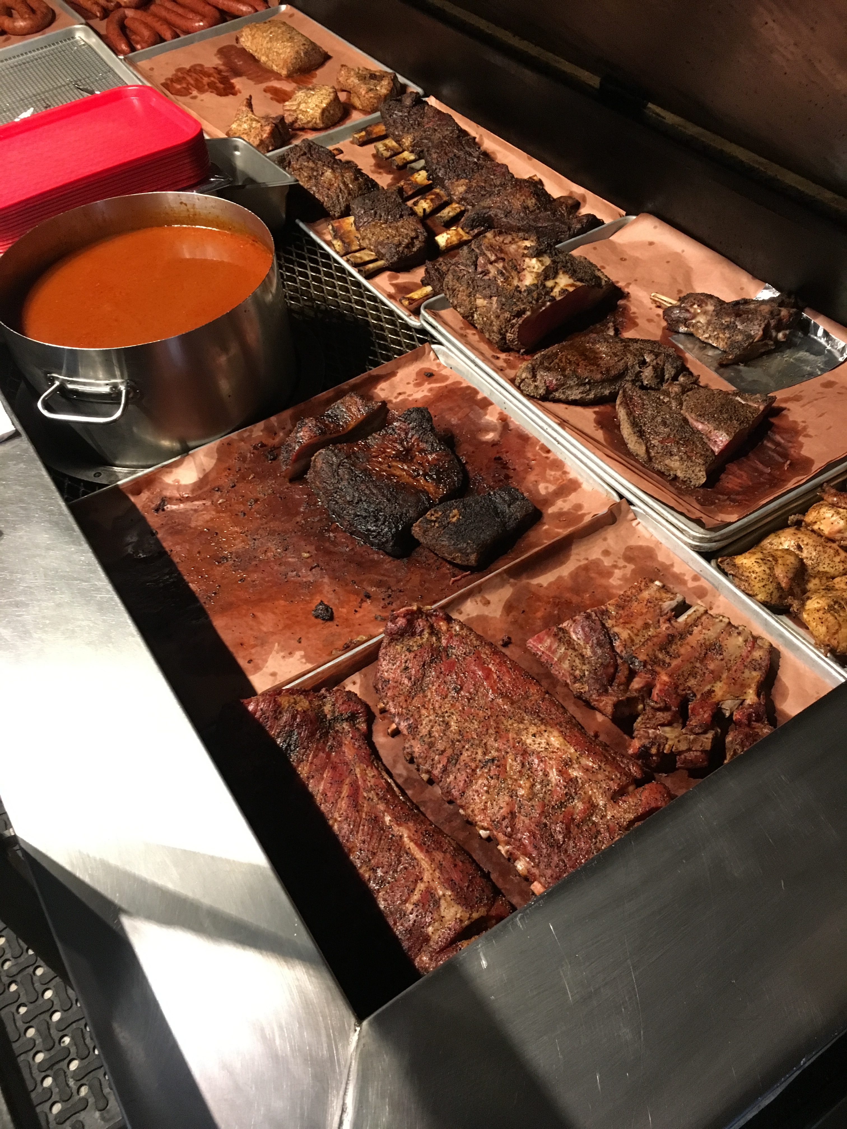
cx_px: 424
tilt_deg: -47.7
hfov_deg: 48.2
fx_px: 946
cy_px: 564
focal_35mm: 29
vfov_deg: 61.7
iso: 200
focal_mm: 4.15
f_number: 2.2
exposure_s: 1/15
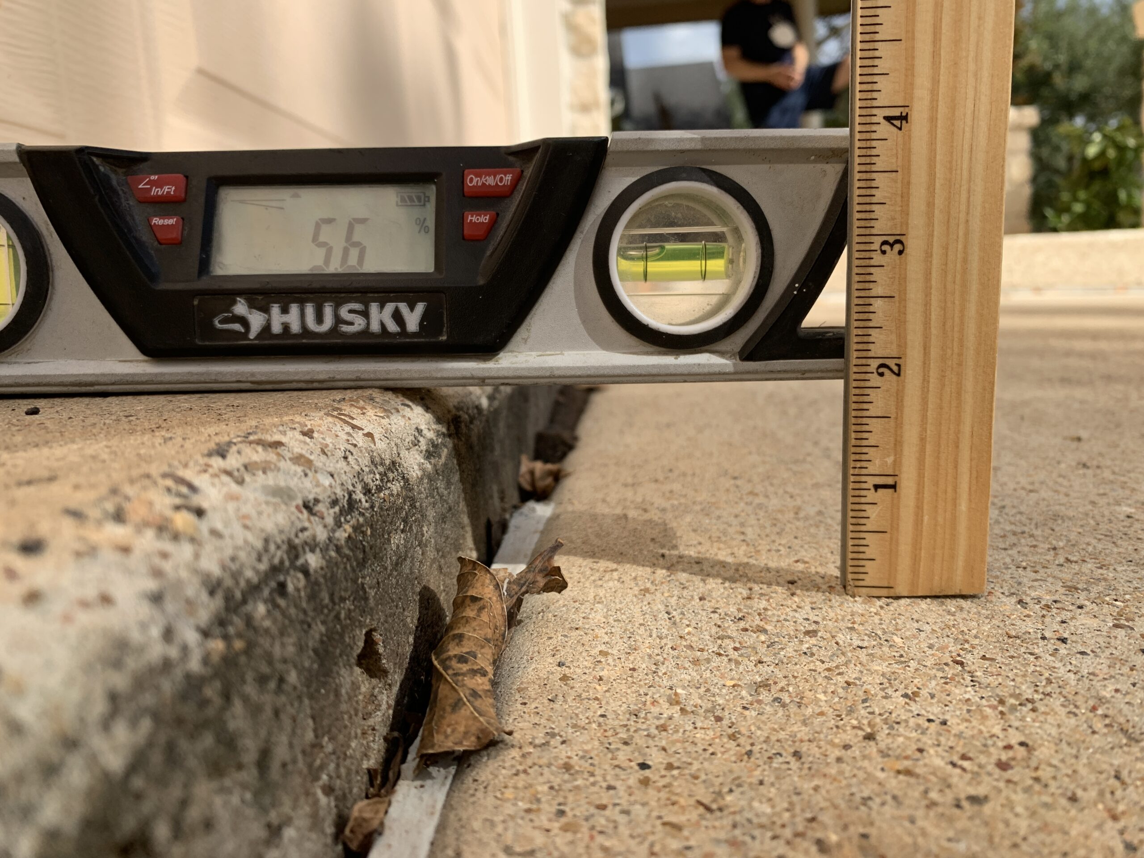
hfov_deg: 67.3
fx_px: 859
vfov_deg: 53.1
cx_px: 572
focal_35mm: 26
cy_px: 429
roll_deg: +4.8
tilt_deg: -16.8
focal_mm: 4.25
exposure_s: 1/1100
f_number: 1.8
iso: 25
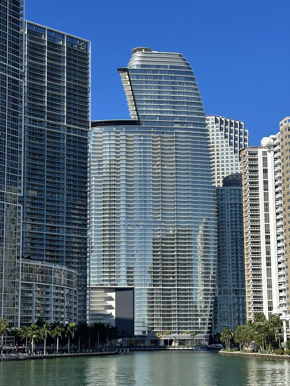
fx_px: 536
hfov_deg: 30.3
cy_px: 193
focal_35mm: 48
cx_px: 145
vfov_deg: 39.7
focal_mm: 6.86
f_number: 1.78
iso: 64
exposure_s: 1/4367
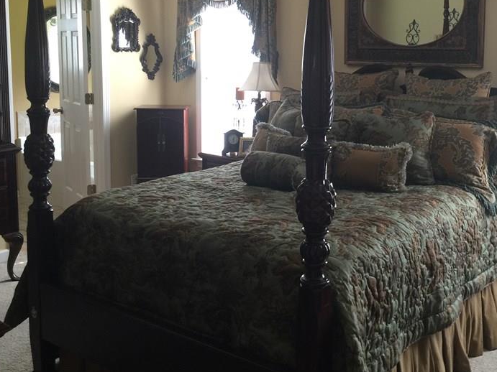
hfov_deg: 43.3
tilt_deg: -7.4
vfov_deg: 33.2
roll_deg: -0.7
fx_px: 617
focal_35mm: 43
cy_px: 117
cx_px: 329
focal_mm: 4.15
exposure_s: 1/15
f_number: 2.2
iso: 64
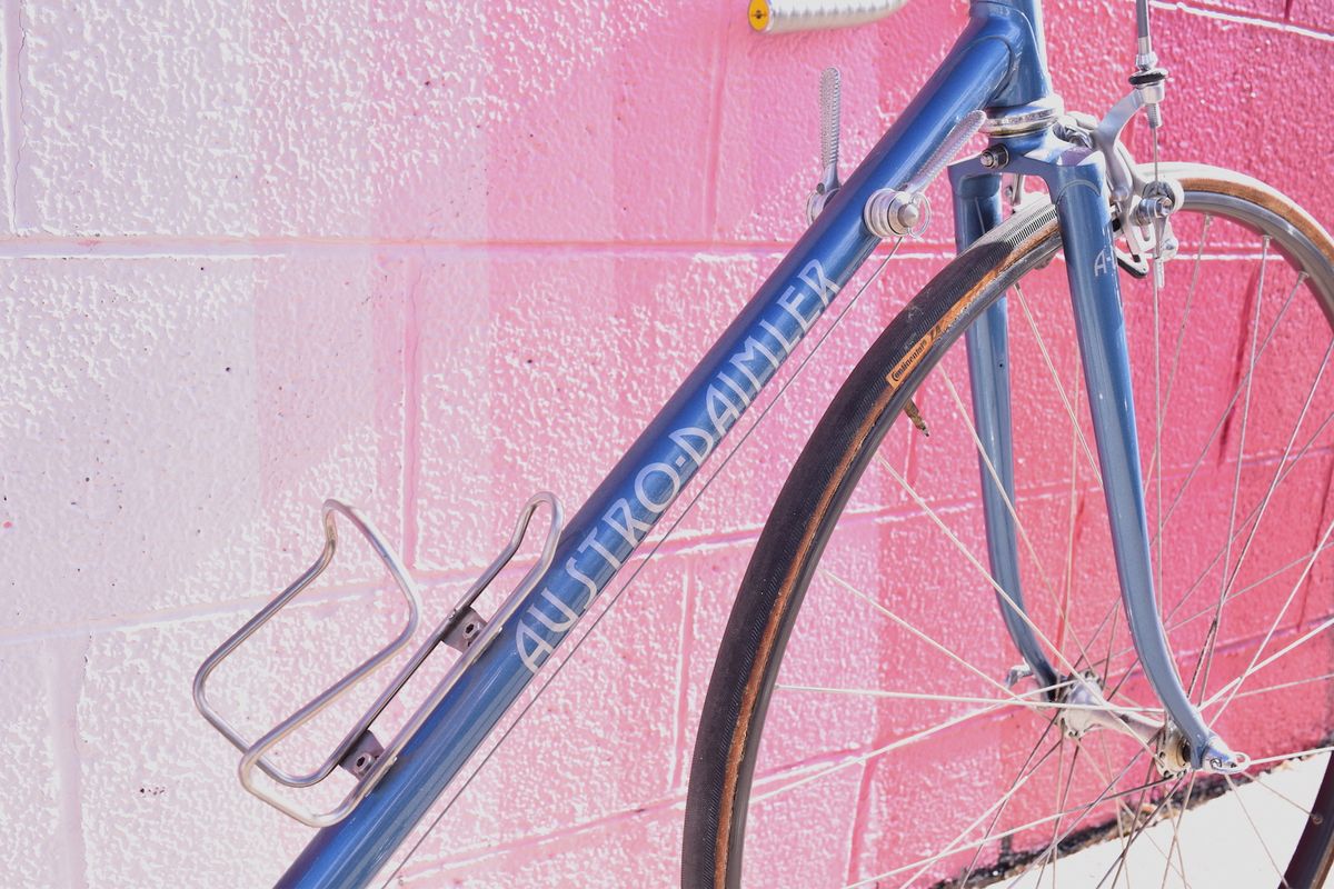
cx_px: 667
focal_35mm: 34
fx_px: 1278
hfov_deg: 55.1
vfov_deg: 38.4
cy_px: 444
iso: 400
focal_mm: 23
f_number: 9
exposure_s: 1/320
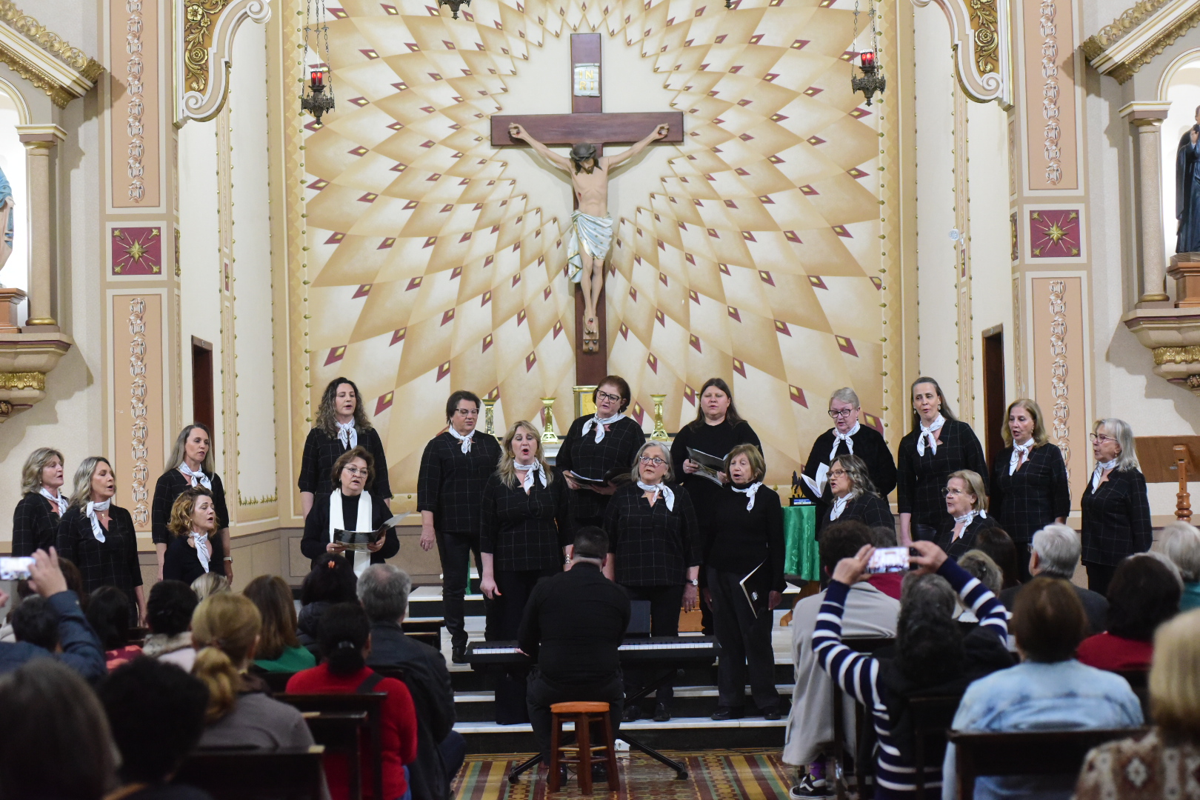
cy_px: 400
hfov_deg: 25.4
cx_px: 600
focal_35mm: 80
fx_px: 2666
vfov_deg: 17.1
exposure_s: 1/250
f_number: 4
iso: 8000
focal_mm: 80
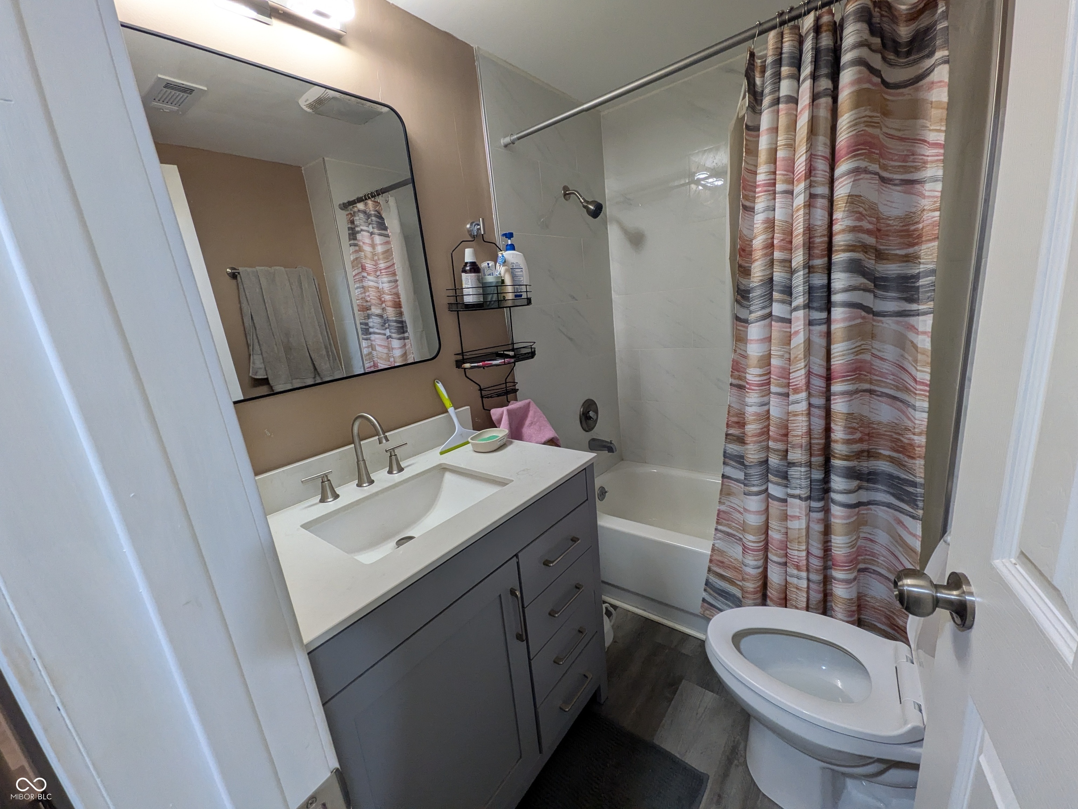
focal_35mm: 14
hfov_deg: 102.1
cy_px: 404
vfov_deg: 85.7
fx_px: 436
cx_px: 539
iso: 175
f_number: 2.2
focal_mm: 1.85
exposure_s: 1/51.5
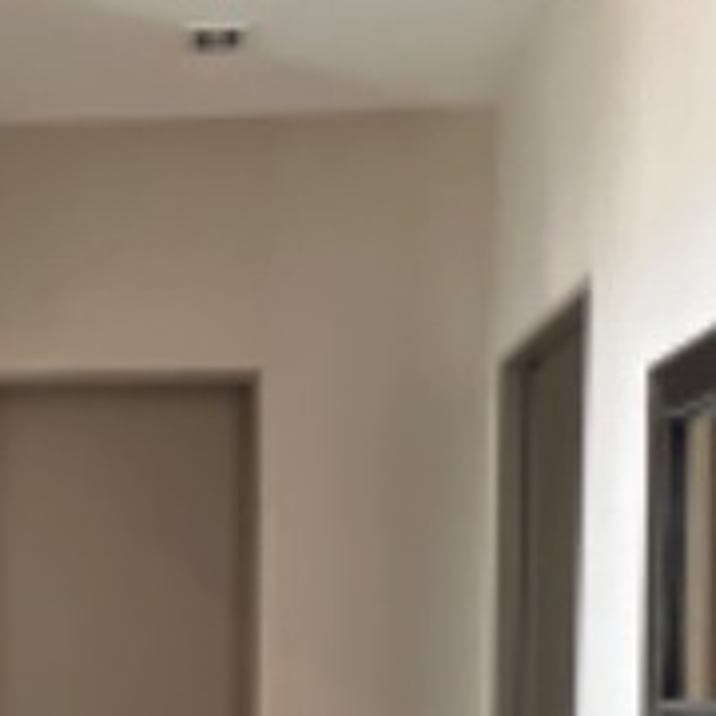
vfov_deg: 25.2
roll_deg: +0.0
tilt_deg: -2.7
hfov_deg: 25.3
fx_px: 1498
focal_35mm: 64
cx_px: -32
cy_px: 764
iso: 160
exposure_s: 1/50
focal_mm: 1.57
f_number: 1.8
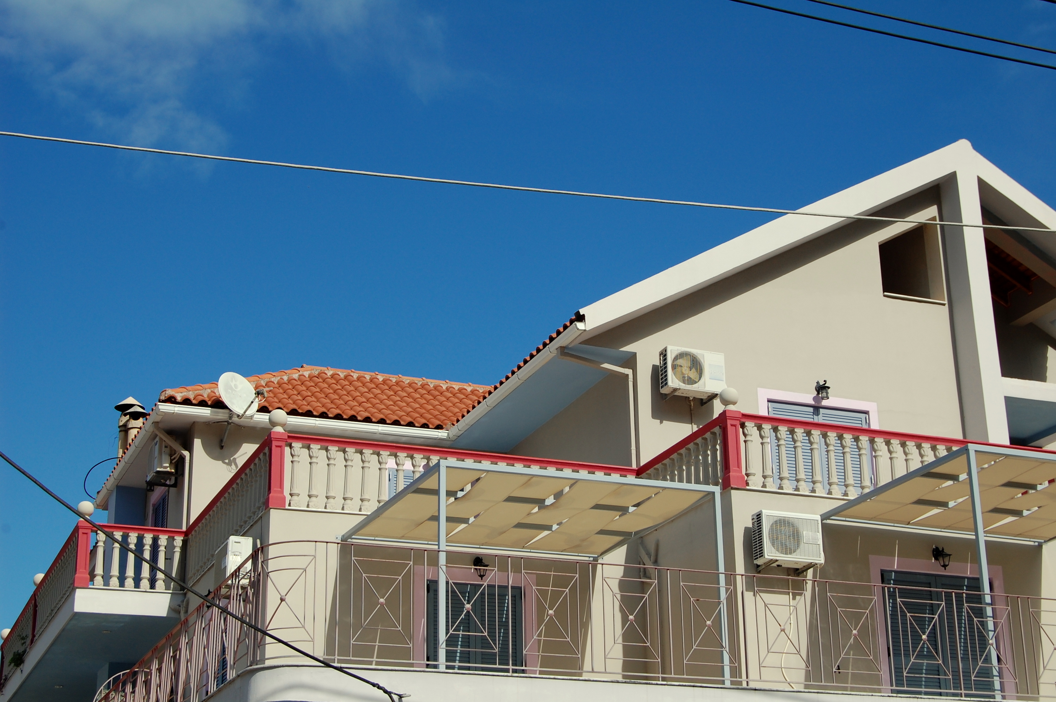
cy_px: 351
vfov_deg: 23.7
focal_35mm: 57
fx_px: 1671
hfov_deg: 35.1
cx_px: 528
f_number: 10
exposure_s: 1/400
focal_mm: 38
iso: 200
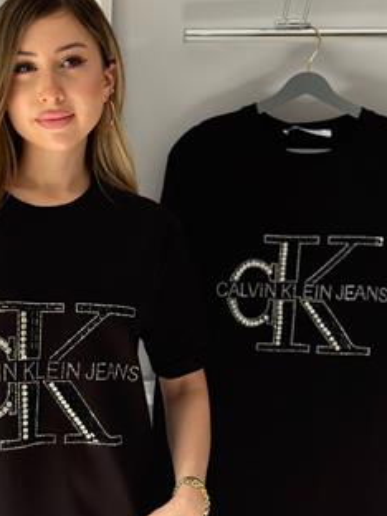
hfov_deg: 18.3
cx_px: 79
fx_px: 1193
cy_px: 375
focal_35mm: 80
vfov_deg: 24.2
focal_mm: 6.76
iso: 160
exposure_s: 1/216
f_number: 1.78
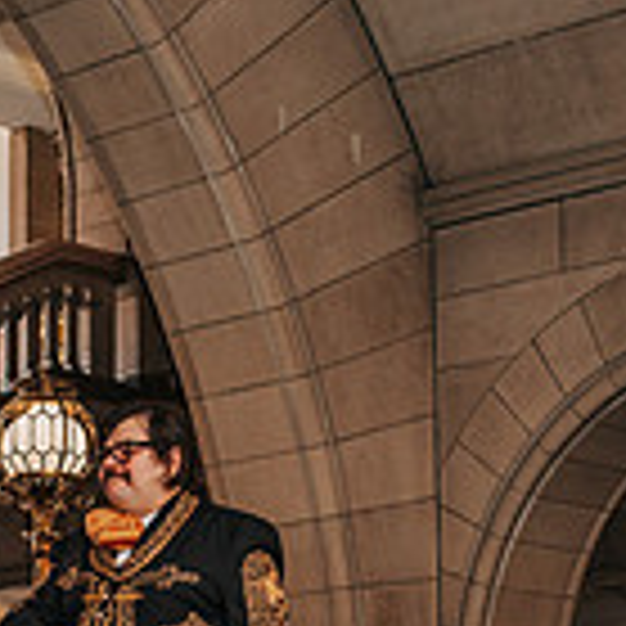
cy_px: 575
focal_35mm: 137
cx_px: 118
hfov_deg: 12.7
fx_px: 2803
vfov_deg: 12.6
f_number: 3.2
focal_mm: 35
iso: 1000
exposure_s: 1/200
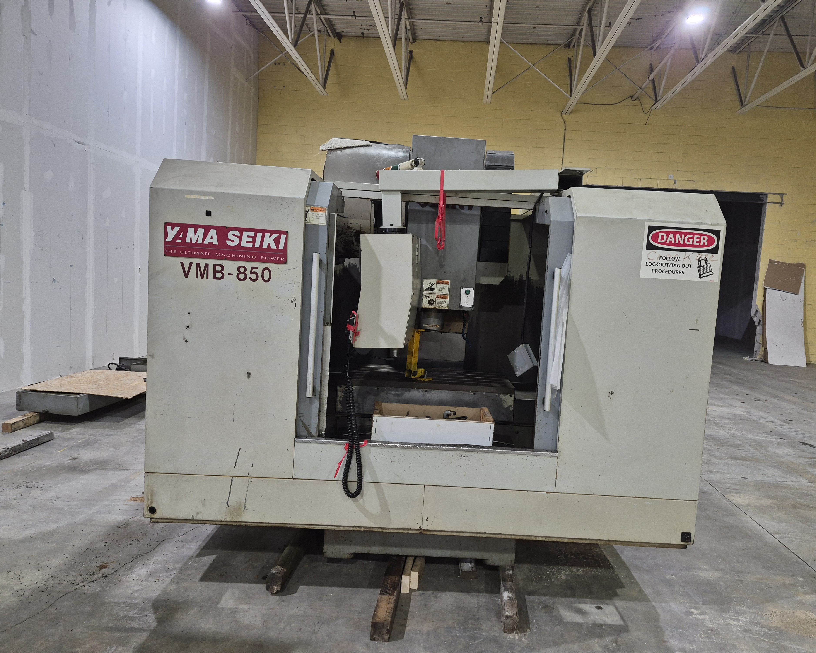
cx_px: 435
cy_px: 326
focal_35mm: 24
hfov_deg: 70.2
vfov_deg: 58.8
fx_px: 580
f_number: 1.8
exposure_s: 1/120
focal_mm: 5.4
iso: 200
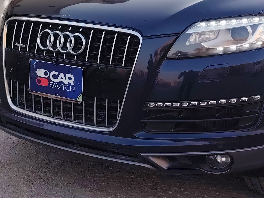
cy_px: 51
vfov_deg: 20.9
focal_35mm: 70
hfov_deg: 27.7
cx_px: 157
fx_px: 534
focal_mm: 5.25
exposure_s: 1/185
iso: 100
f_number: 1.75
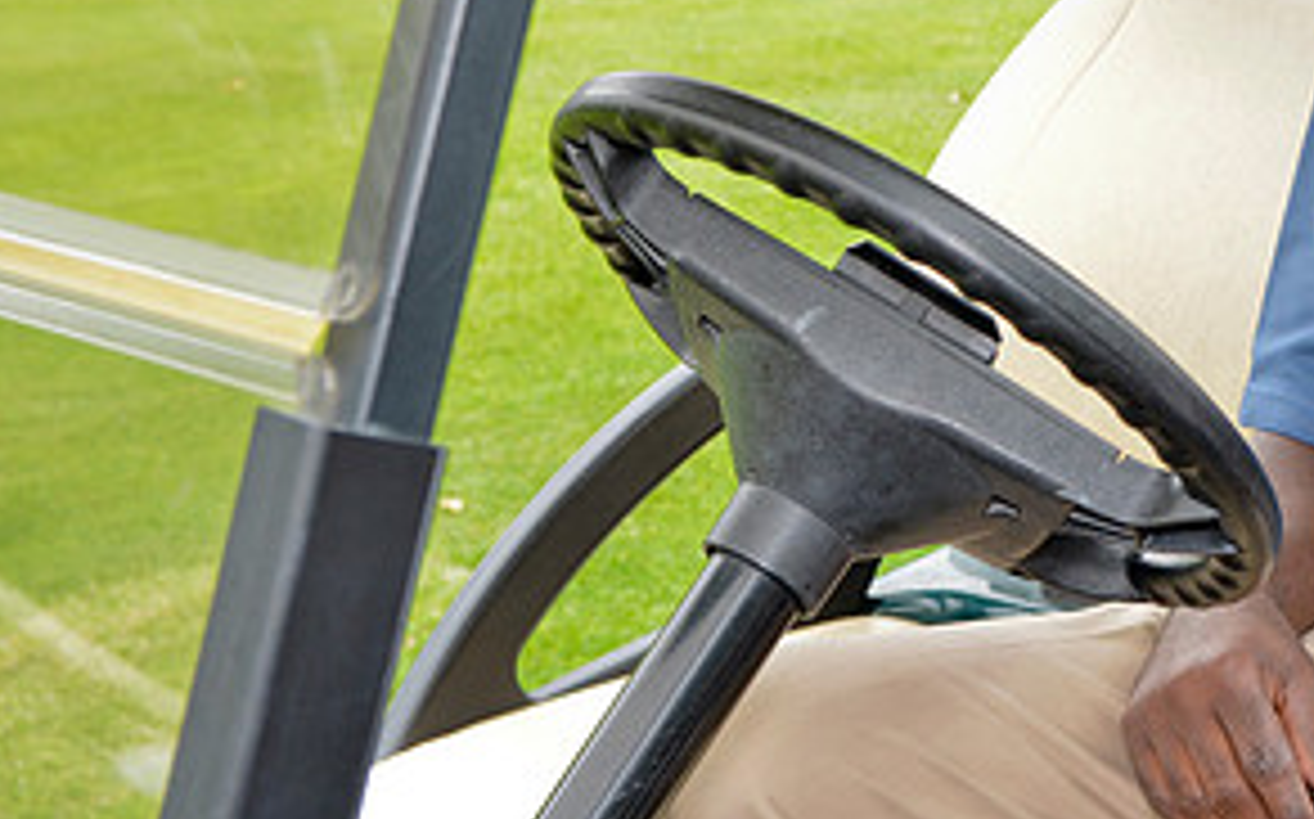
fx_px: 3471
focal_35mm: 97
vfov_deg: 13.3
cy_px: 76
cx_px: 1215
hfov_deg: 20.9
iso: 200
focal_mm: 32
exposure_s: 1/200
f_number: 5
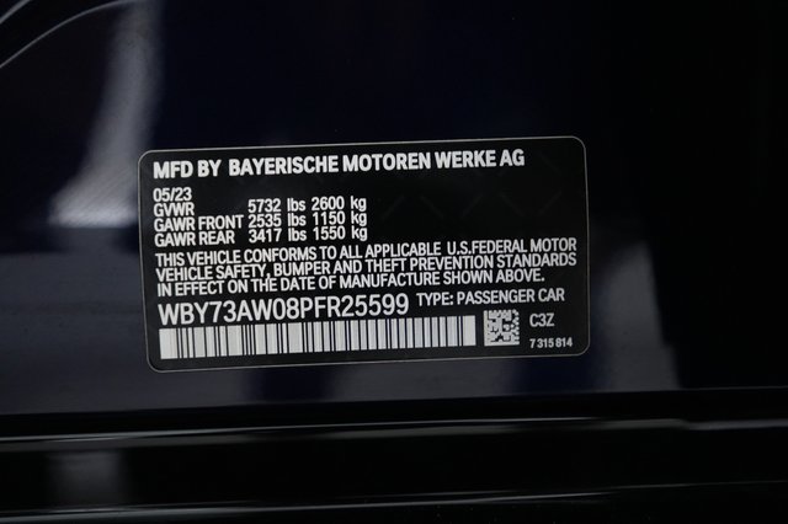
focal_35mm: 28
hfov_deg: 65.5
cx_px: 394
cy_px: 262
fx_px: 613
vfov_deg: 46.4
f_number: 2.8
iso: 6400
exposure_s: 1/200
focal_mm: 28
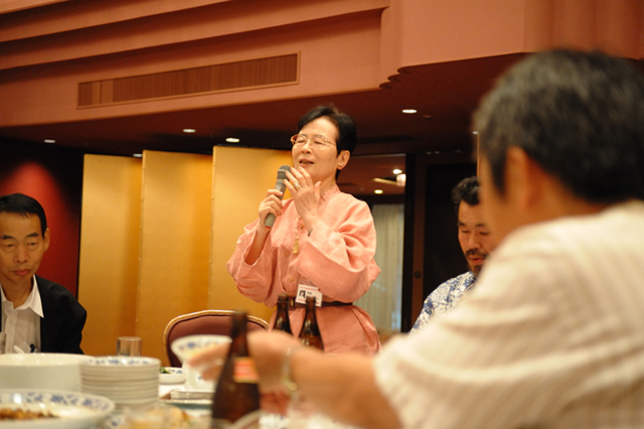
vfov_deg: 27.0
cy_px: 214
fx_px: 894
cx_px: 322
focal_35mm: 50
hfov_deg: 39.6
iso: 5000
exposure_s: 1/125
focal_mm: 50
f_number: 2.8
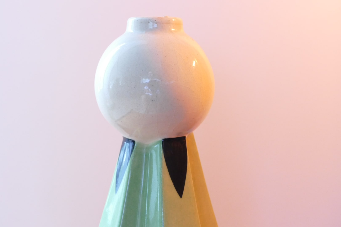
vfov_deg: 23.4
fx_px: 549
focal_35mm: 58
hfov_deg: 34.5
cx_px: 170
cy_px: 114
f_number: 3.5
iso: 1600
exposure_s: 1/13
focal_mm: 21.01
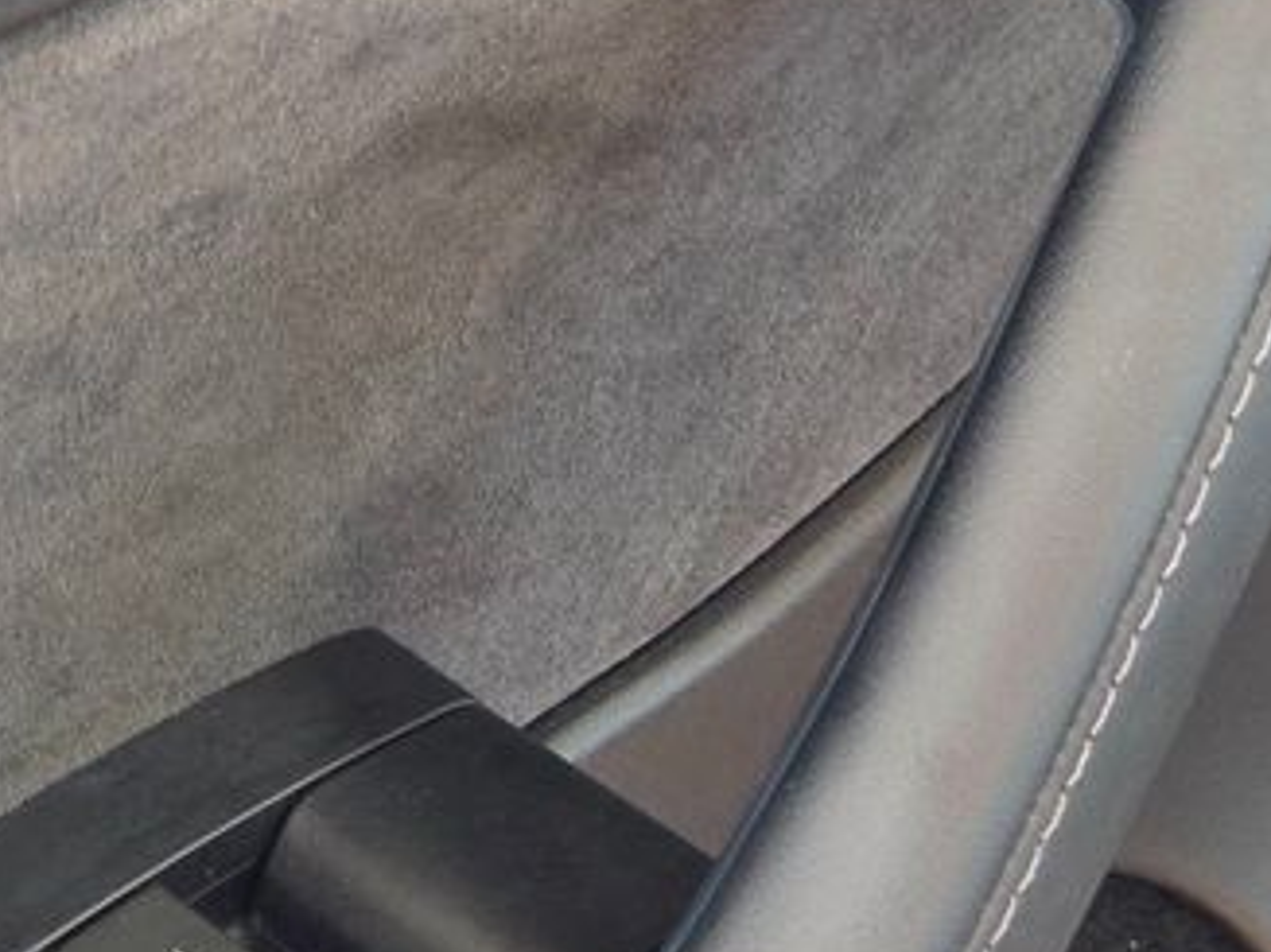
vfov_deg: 11.0
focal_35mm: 135
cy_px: 505
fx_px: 4955
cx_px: 599
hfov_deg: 14.6
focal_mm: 7
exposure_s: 1/40
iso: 320
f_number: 2.4
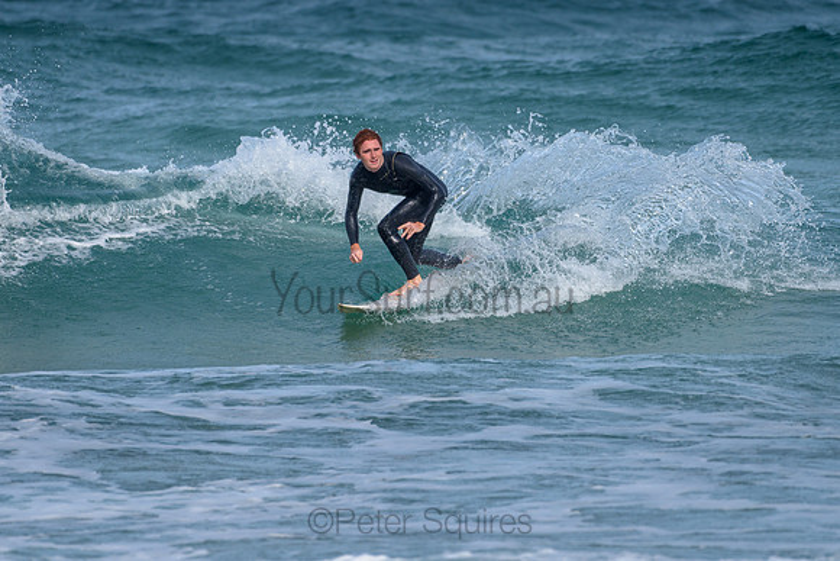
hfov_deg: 3.4
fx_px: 14300
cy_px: 217
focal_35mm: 613
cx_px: 409
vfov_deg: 2.2
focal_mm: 500
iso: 180
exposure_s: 1/2000
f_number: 5.6
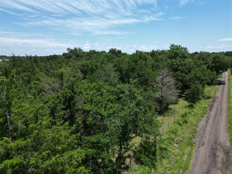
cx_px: 116
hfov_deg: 71.6
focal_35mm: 24
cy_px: 87
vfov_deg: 56.8
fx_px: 161
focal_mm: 6.72
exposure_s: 1/2500
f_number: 1.7
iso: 110
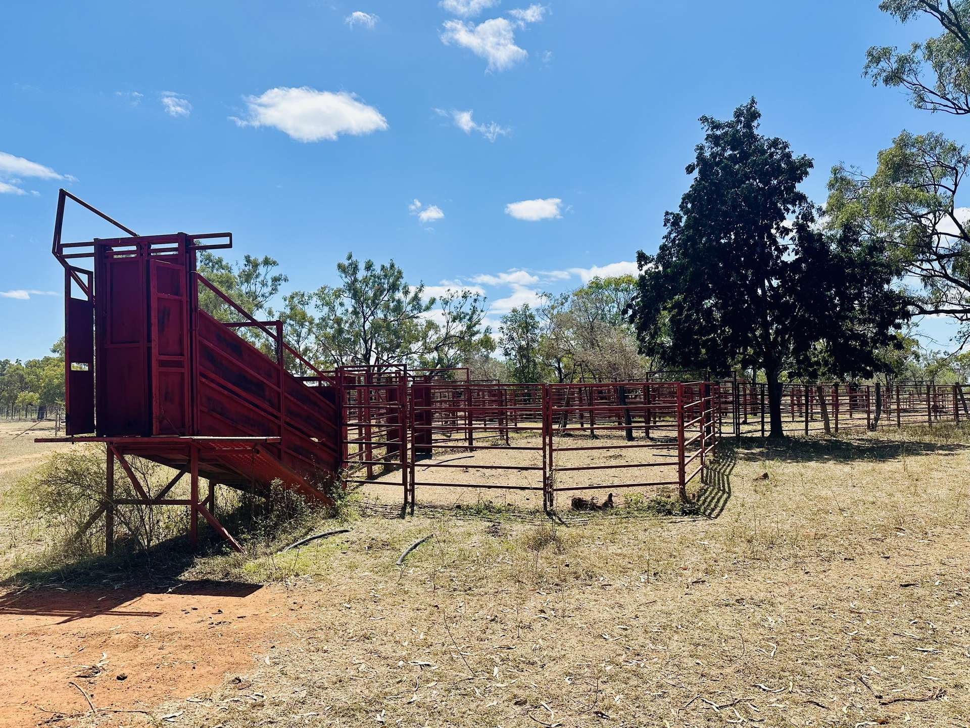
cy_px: 364
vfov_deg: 56.8
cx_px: 485
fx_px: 673
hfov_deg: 71.6
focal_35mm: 24
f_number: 1.78
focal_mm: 6.86
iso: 80
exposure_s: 1/5525
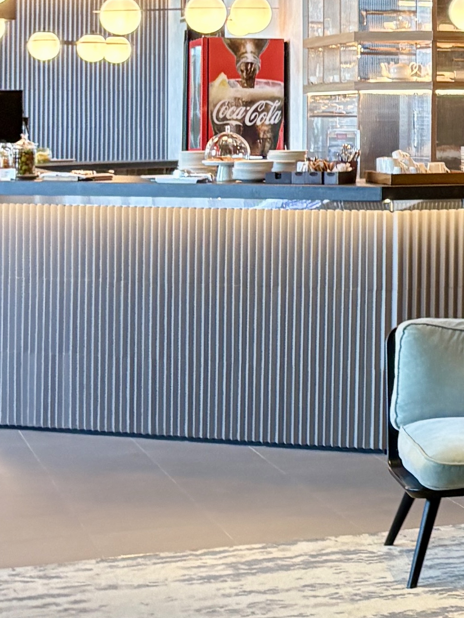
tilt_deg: +1.6
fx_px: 1947
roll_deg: +0.3
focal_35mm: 109
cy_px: 66
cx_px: 819
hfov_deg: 12.5
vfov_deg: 17.8
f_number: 1.6
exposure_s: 1/45
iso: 160
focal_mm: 5.96
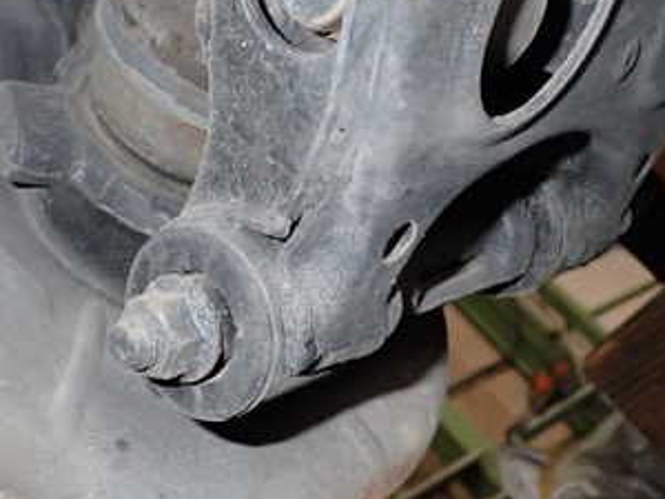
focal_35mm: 50
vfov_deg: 29.0
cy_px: 202
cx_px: 133
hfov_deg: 36.9
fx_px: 961
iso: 320
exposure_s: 1/30
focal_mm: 4.5
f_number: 5.6
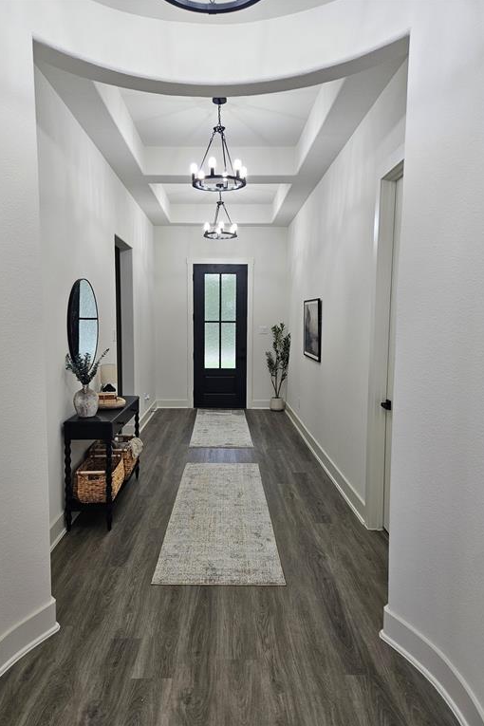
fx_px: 484
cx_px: 224
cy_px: 363
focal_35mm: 24
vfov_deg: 73.7
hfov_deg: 53.1
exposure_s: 1/120
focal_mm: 5.4
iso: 100
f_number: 1.8
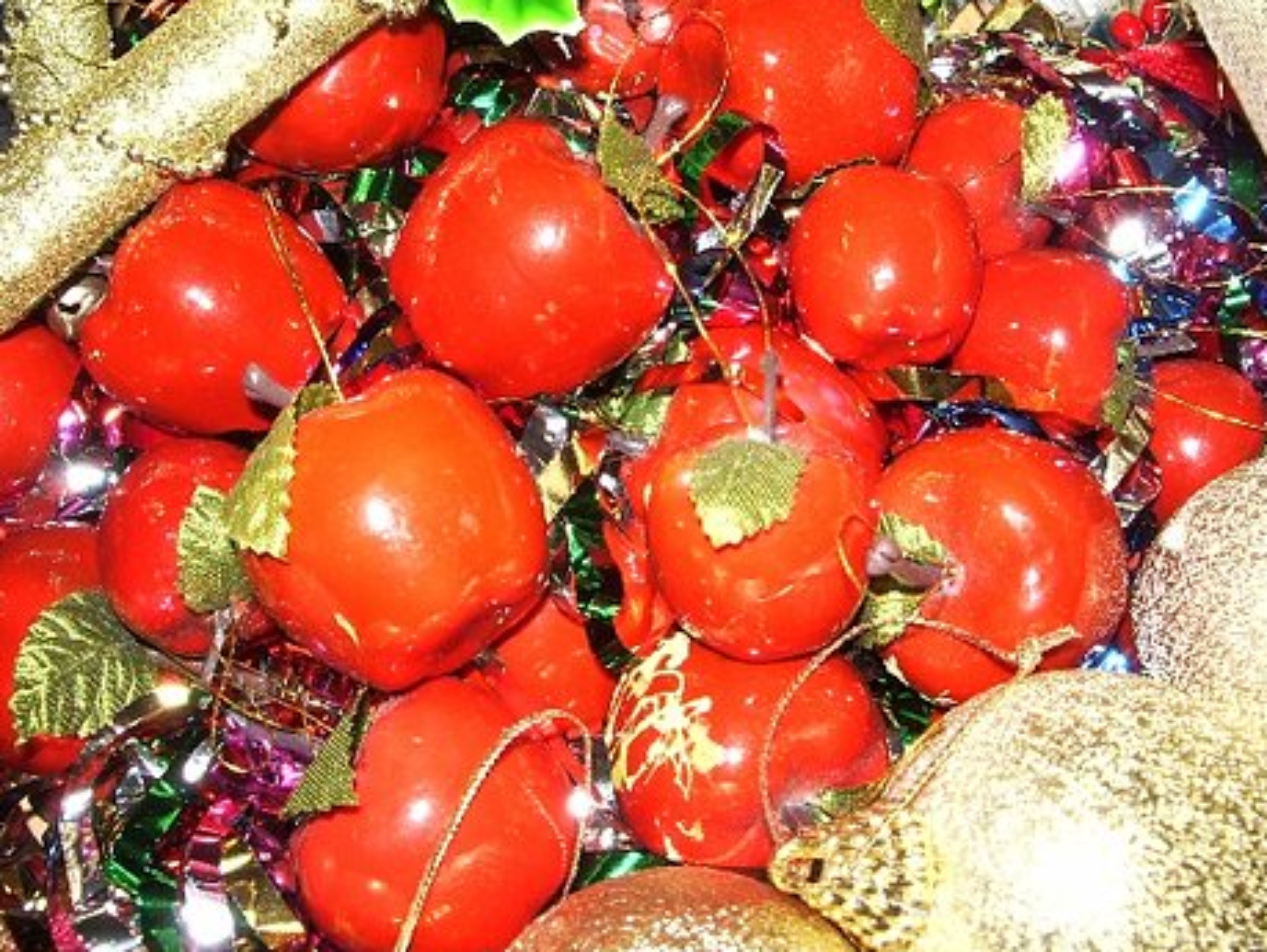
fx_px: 1429
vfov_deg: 36.8
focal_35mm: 39
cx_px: 660
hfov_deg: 47.8
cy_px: 425
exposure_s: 1/40
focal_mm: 5.8
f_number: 4.3
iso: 100
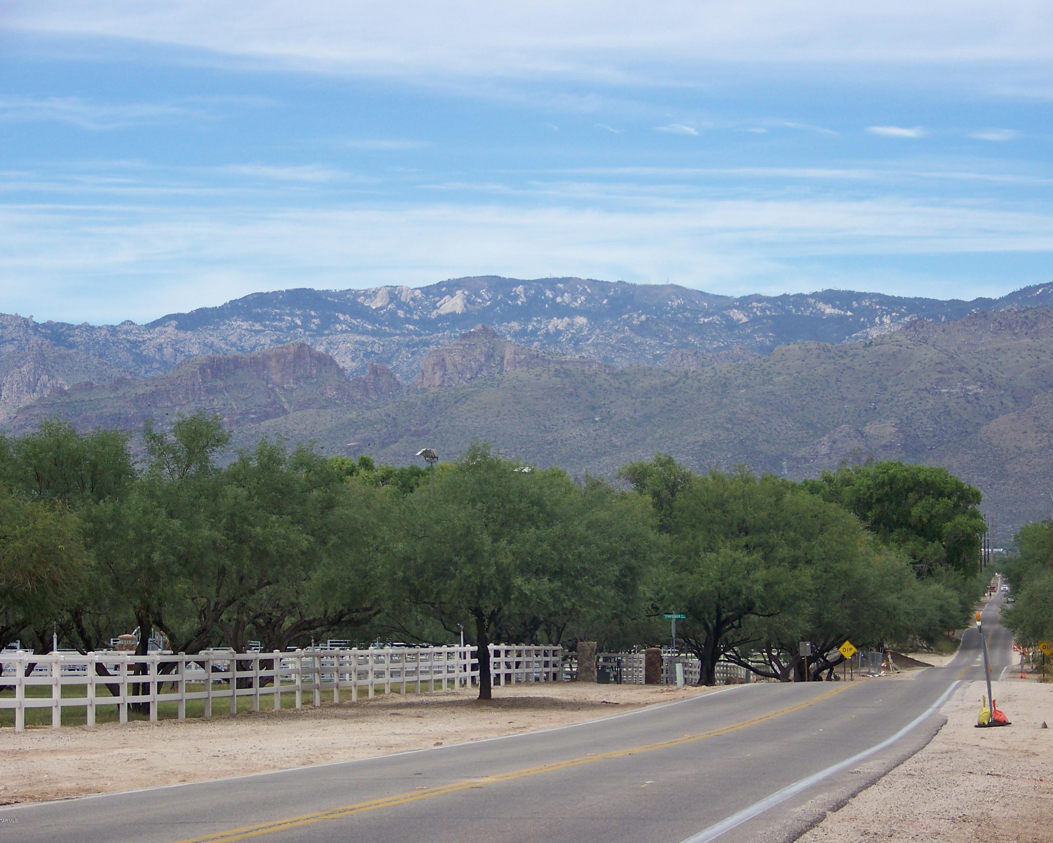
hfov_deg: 17.3
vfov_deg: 13.9
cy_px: 423
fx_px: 3459
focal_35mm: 111
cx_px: 547
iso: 64
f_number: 3.2
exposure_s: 1/800
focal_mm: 17.6
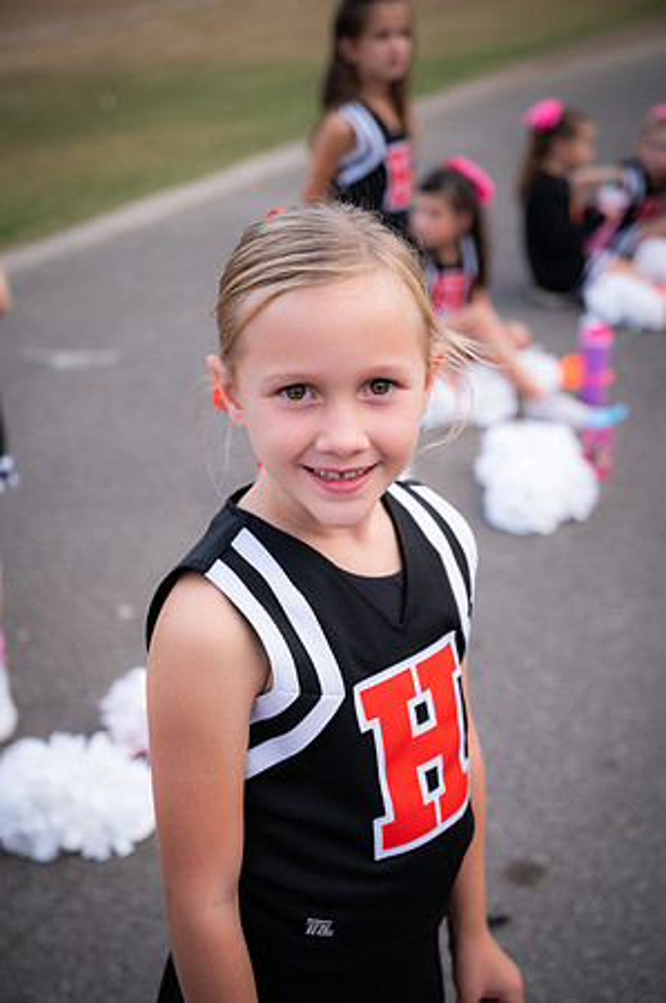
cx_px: 333
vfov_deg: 37.6
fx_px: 1474
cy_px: 502
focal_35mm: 53
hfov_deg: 25.5
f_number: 4
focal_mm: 53
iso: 640
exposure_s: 1/640
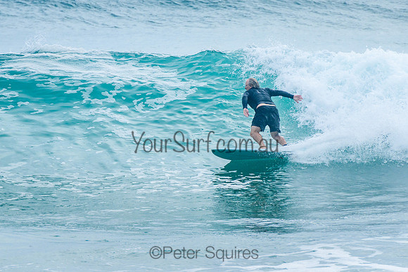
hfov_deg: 3.7
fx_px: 6238
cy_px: 94
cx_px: 213
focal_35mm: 550
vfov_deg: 2.5
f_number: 9
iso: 500
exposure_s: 1/2000
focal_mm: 400
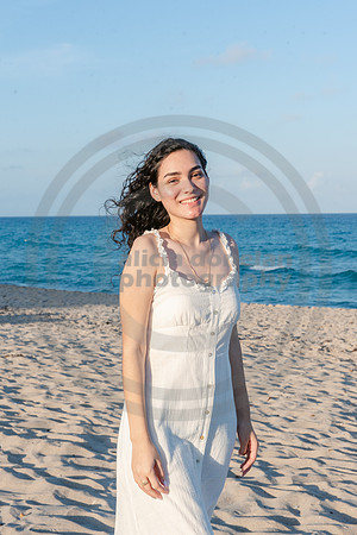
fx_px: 982
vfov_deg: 30.5
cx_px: 178
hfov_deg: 20.6
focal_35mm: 66
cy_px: 268
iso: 250
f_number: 14
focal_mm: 66
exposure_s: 1/320
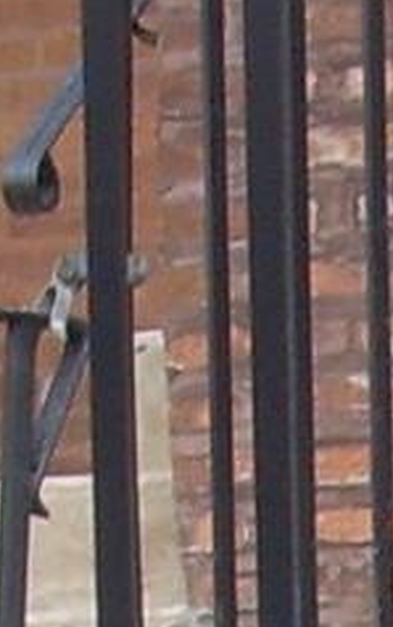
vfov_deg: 5.9
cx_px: 1121
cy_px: 1409
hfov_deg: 3.7
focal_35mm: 346
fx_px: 5922
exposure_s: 1/60
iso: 50
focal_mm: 6.3
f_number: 2.8
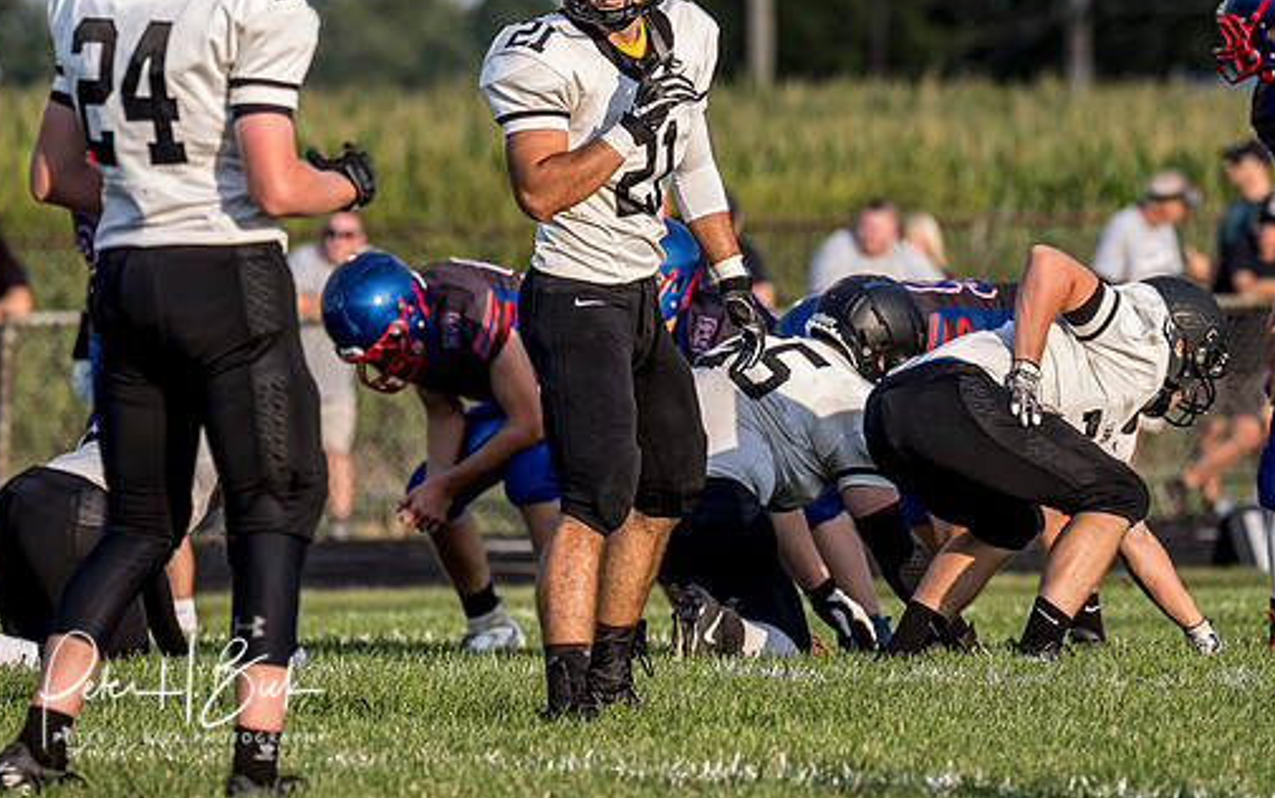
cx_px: 642
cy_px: 236
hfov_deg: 4.0
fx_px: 18214
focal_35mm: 524
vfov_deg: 2.5
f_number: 4
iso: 320
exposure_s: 1/1600
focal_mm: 200
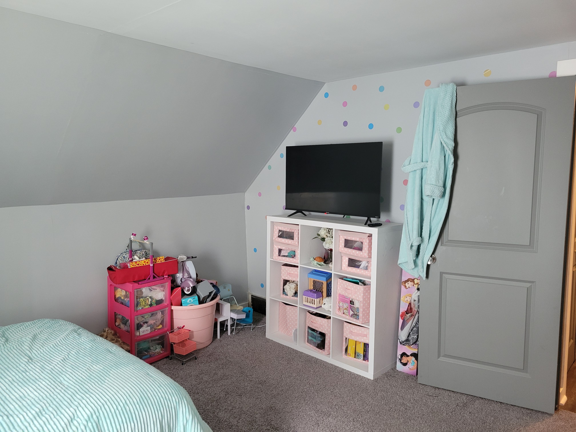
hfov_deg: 67.3
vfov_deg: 53.1
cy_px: 216
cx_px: 288
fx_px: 433
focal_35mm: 26
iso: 400
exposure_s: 1/40
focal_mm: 5.4
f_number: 1.8
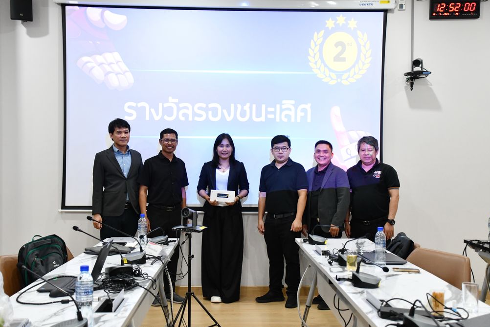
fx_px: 626
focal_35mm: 46
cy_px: 164
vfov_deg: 29.2
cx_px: 243
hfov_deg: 42.7
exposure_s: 1/125
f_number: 4
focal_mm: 30
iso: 2000
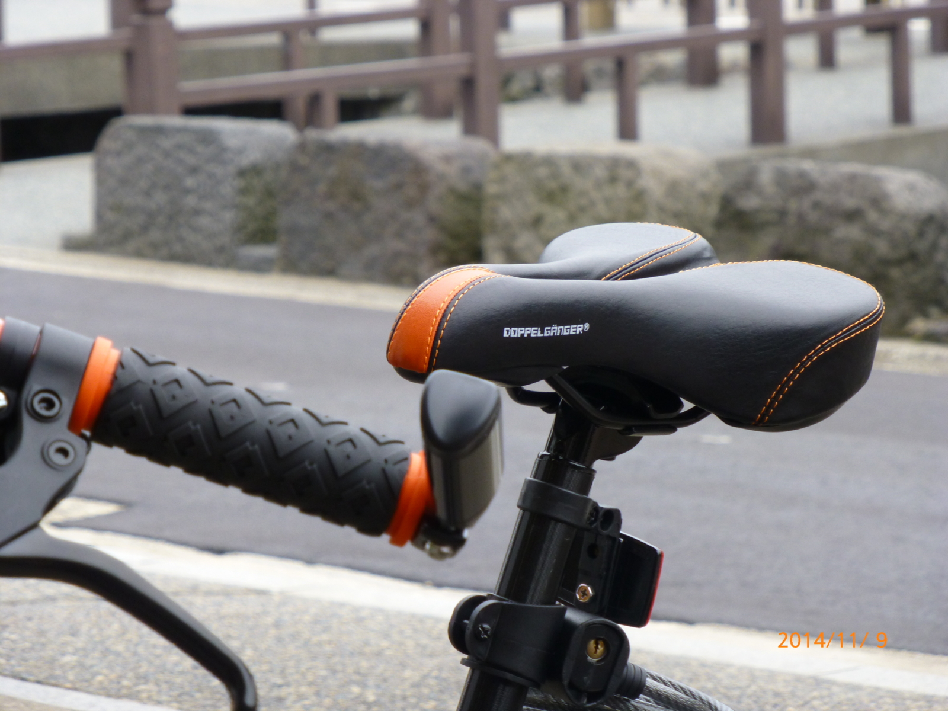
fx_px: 4820
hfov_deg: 11.2
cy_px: 356
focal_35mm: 176
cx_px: 474
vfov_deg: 8.4
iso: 200
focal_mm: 31.3
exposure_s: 1/80
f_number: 5.4
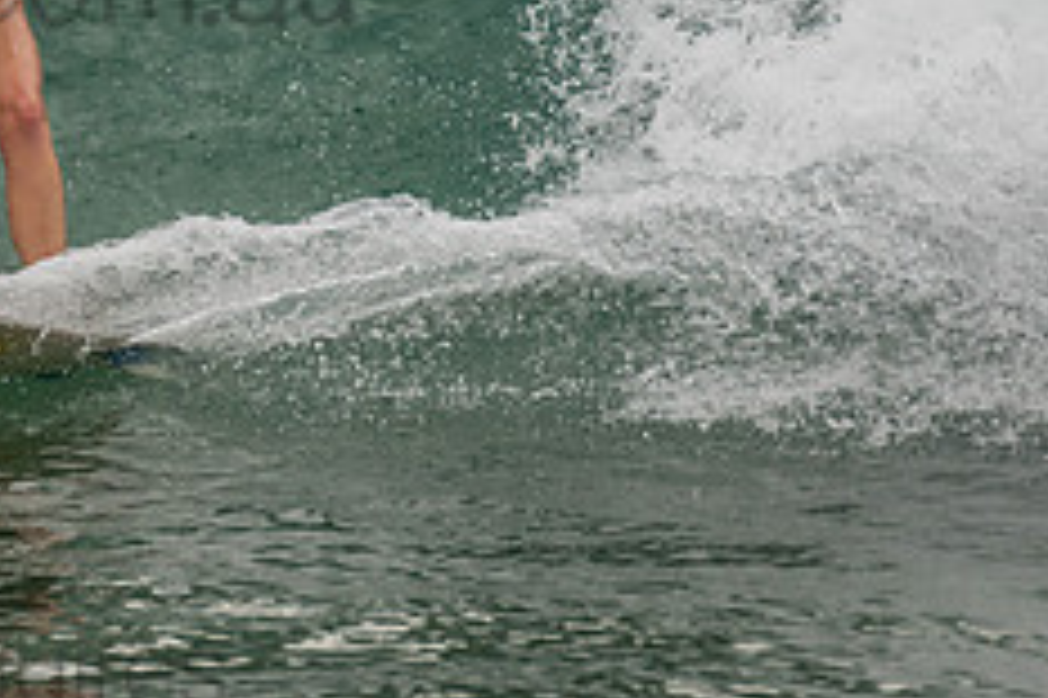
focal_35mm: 1246
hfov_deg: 1.7
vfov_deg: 1.1
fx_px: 36246
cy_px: -79
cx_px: -121
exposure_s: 1/2000
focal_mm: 500
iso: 280
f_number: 5.6
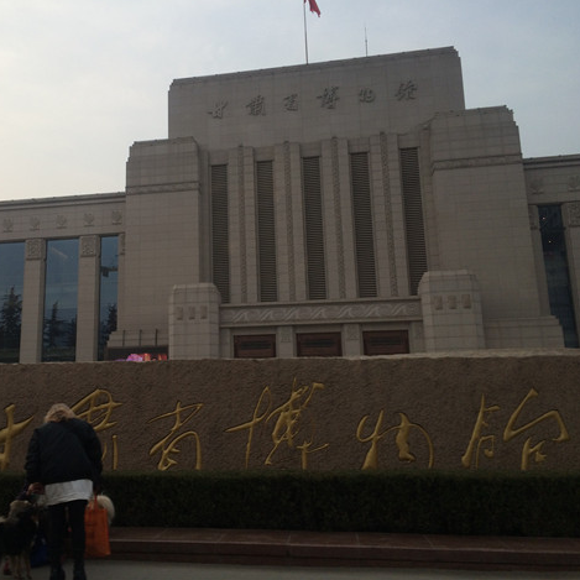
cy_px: 284
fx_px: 663
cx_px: 202
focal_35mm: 35
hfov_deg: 46.6
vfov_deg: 47.2
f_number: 2.2
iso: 32
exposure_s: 1/154
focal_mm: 4.15
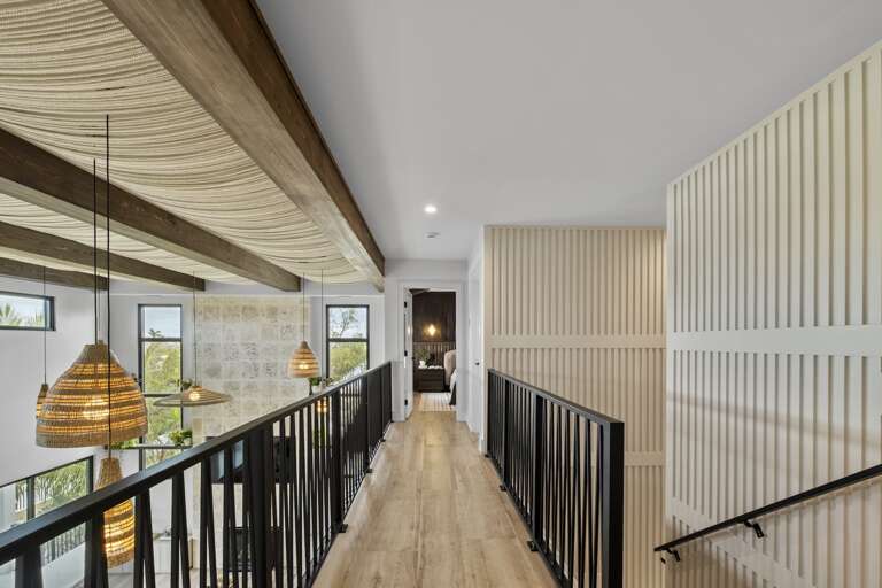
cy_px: 294
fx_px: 367
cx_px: 441
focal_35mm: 15
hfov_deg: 100.4
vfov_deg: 77.3
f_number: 6.4
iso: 800
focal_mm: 10
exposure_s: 1/15
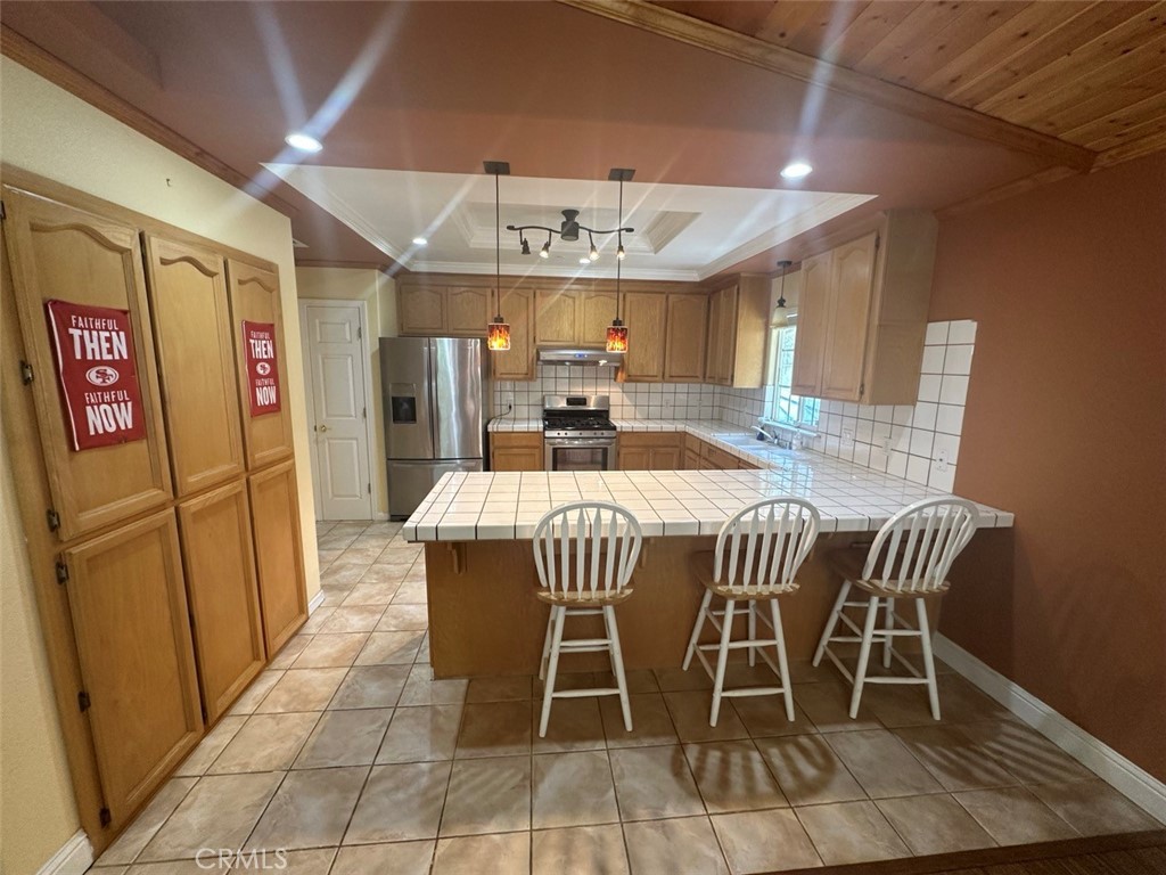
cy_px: 438
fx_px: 472
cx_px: 583
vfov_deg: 85.7
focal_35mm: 14
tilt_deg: -9.2
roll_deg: -0.5
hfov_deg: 102.1
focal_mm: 2.22
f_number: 2.2
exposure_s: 1/60
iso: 200
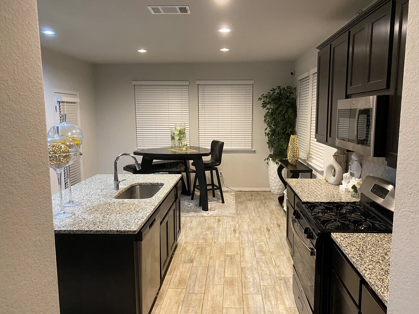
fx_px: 327
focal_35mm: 27
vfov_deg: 51.4
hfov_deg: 65.3
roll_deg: +0.2
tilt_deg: -9.2
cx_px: 214
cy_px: 155
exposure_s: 1/60
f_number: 1.8
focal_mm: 4.25
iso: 500
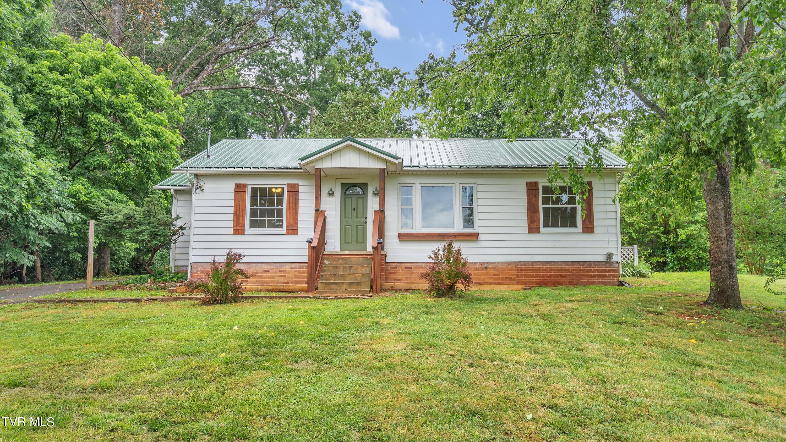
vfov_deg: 45.8
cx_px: 393
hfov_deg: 73.7
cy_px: 221
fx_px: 524
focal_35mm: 25
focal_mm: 16
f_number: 9
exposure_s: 1/20
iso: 250
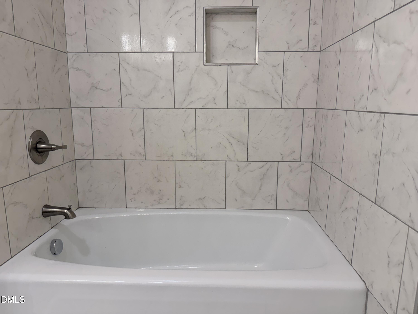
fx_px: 290
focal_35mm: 24
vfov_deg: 56.8
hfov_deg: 71.6
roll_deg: +0.7
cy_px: 157
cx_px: 209
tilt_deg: -10.9
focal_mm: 6.76
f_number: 1.78
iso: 160
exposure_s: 1/120
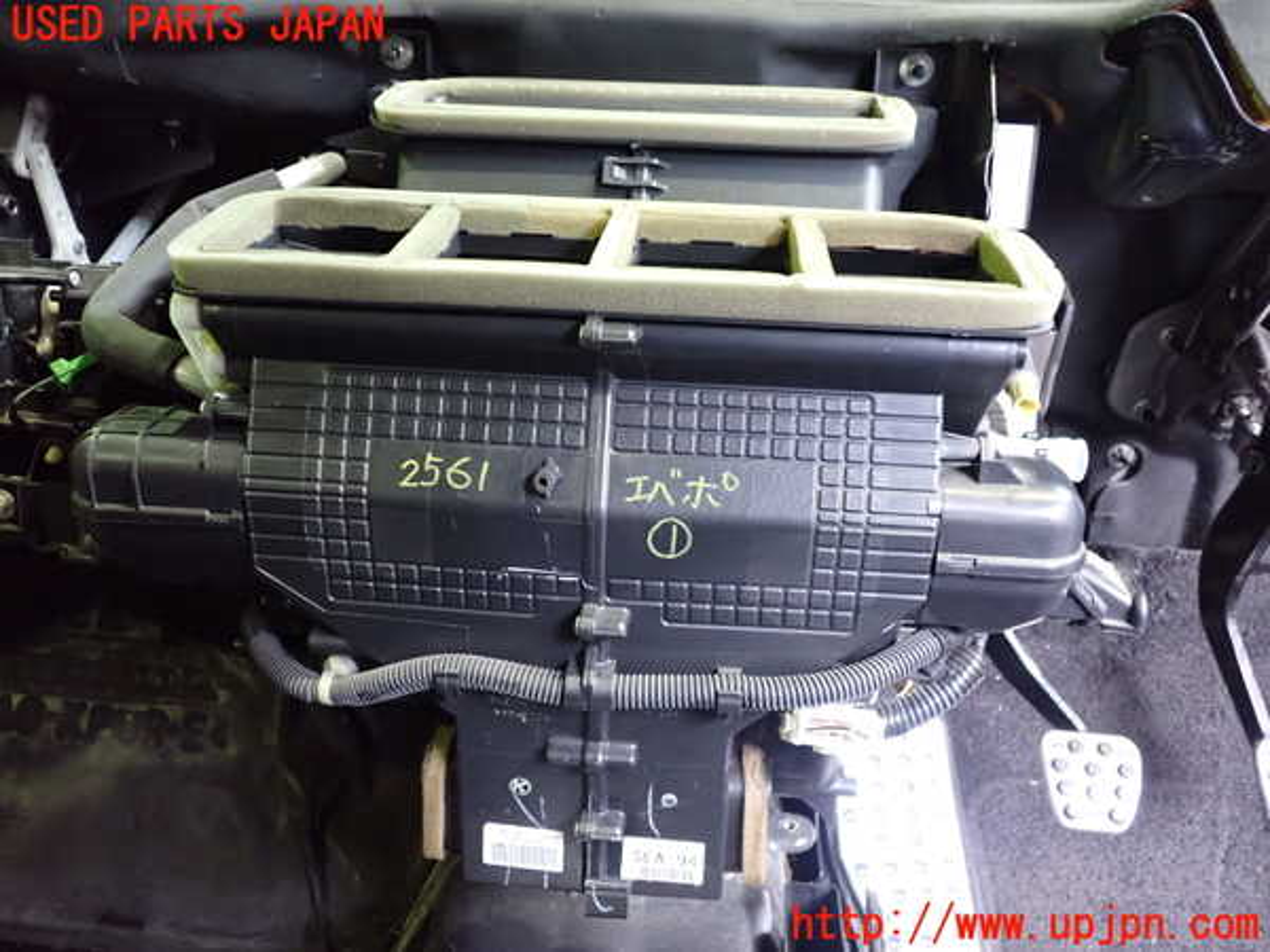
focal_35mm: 30
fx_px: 1101
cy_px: 476
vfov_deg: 46.8
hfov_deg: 60.0
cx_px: 635
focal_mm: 5.4
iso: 1250
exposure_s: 1/50
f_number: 2.3
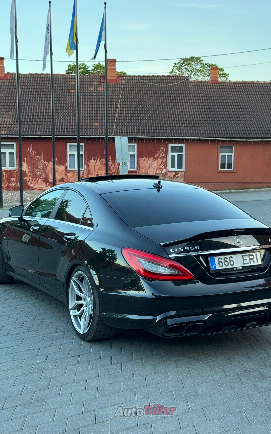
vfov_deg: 39.6
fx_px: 603
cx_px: 145
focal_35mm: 51
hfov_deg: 25.3
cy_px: 217
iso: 50
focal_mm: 6.76
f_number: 1.78
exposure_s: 1/121
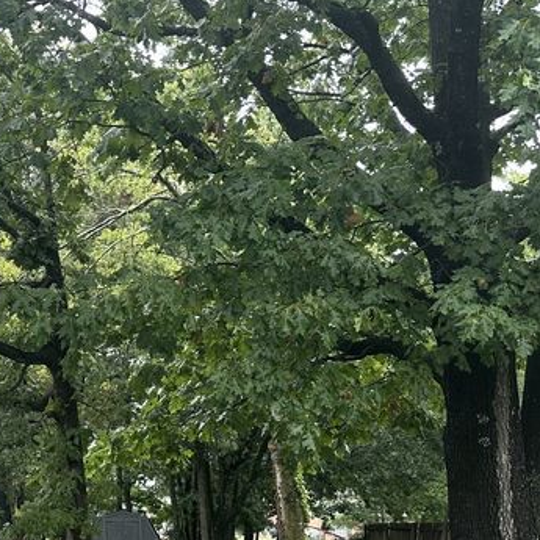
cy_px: 419
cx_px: -124
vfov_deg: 26.9
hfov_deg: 24.5
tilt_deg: +5.8
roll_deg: -0.8
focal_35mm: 63
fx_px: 1112
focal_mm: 6.86
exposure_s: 1/321
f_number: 1.78
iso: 80
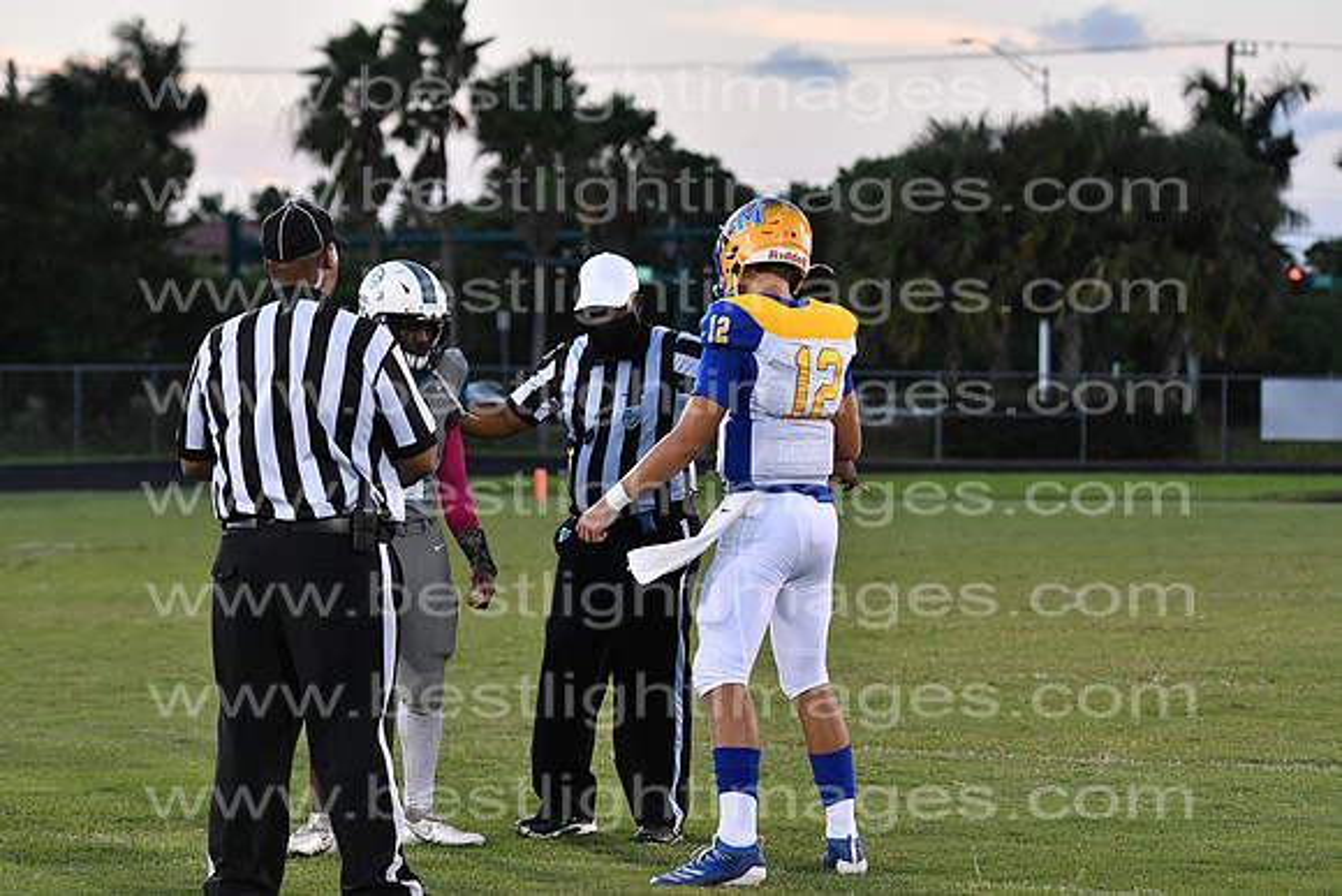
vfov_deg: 10.2
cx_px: 671
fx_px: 5033
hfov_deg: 15.2
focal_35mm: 135
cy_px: 448
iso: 1600
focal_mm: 90
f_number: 4
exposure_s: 1/800
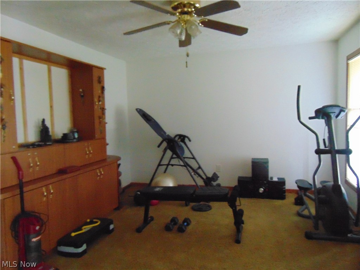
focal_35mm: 25
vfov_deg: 54.9
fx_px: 260
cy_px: 135
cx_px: 180
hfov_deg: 69.4
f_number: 3
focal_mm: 4.5
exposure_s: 1/25
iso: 800
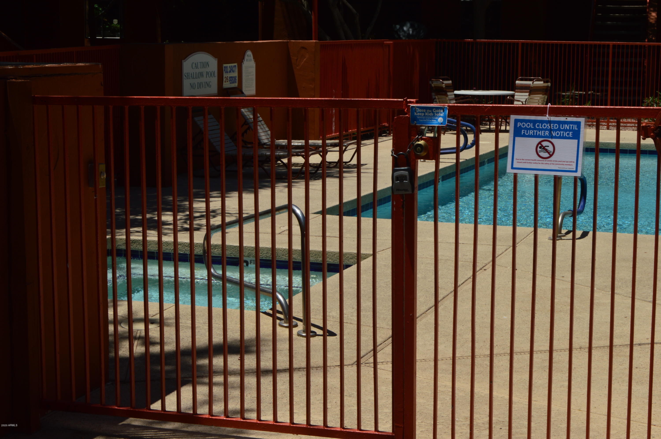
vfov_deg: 18.9
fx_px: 1321
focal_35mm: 72
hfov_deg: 28.1
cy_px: 220
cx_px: 330
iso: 100
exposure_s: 1/125
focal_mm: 48
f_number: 20
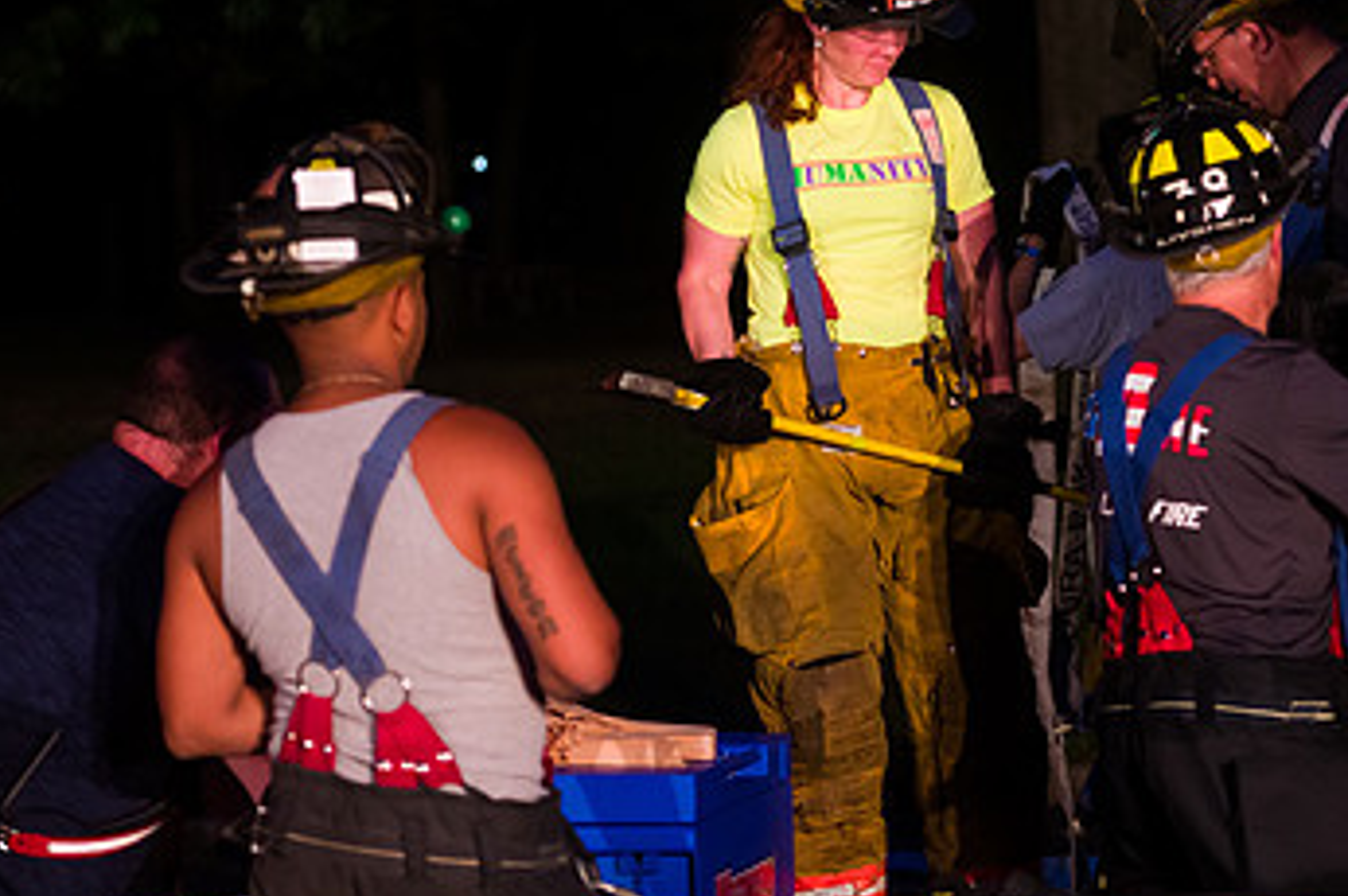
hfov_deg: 13.6
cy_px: 331
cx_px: 900
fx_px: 5649
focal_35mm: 151
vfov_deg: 9.1
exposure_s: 1/125
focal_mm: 90
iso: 3200
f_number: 3.2
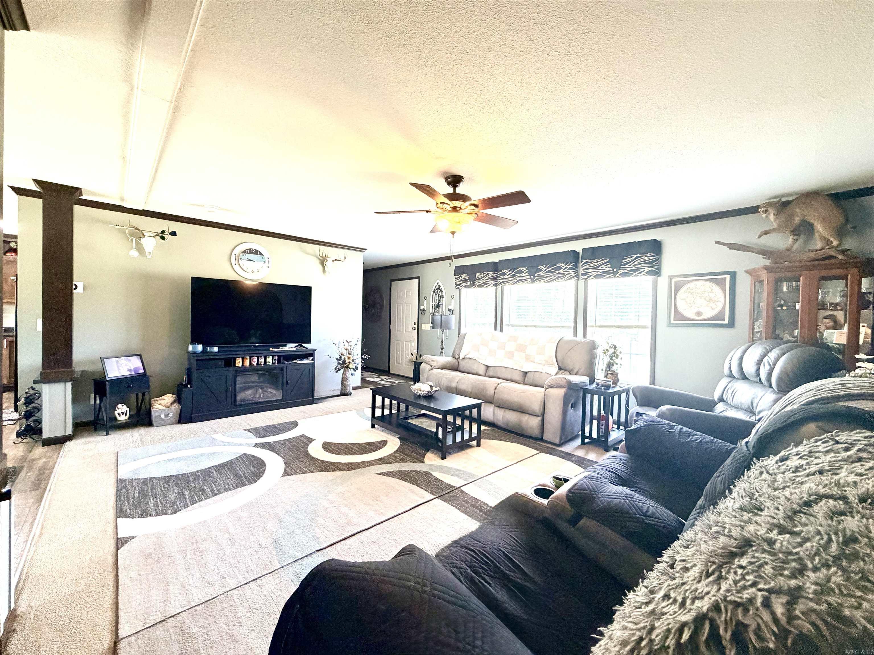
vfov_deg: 85.7
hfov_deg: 102.1
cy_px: 328
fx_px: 353
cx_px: 437
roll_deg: -1.2
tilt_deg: -1.5
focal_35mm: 14
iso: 400
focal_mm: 2.22
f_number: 2.2
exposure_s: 1/60
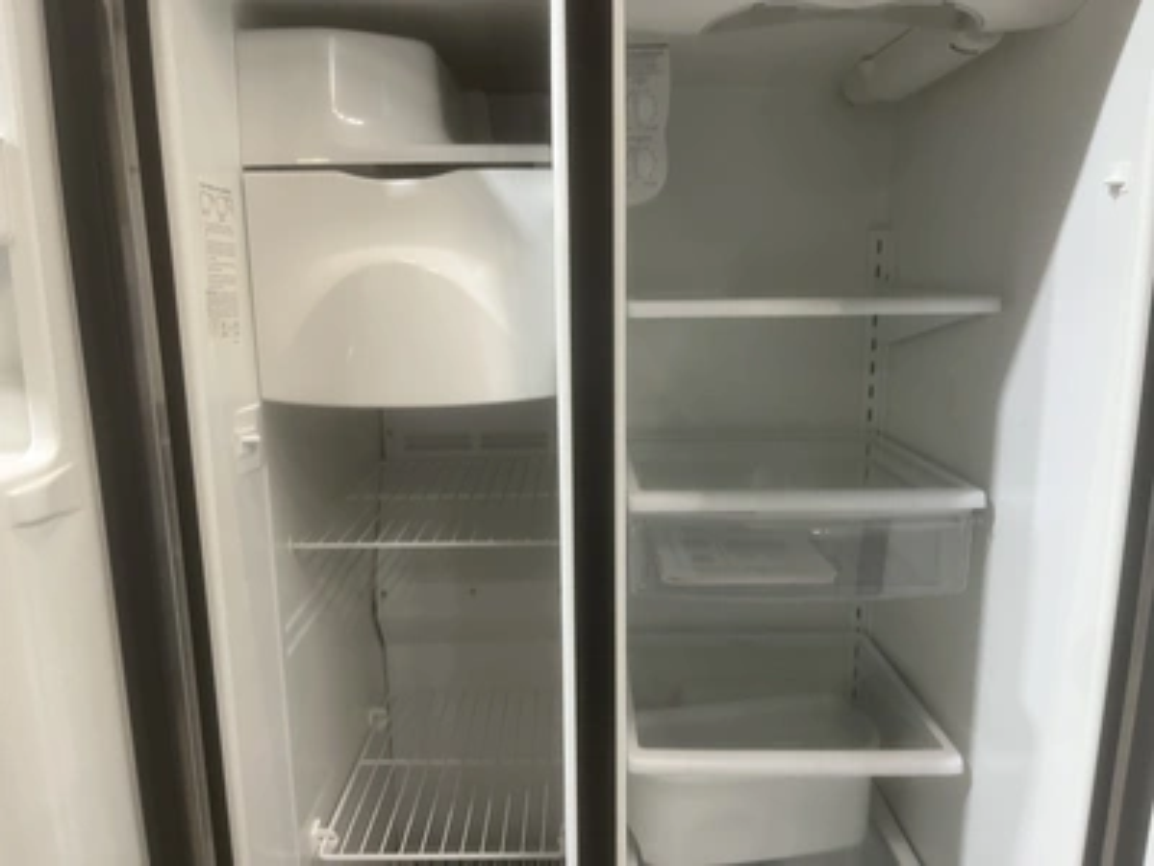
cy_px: 433
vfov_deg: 53.1
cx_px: 577
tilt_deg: -11.3
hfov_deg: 67.3
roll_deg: +1.4
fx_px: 867
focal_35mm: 26
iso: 125
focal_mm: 5.1
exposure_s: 1/60
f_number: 1.6
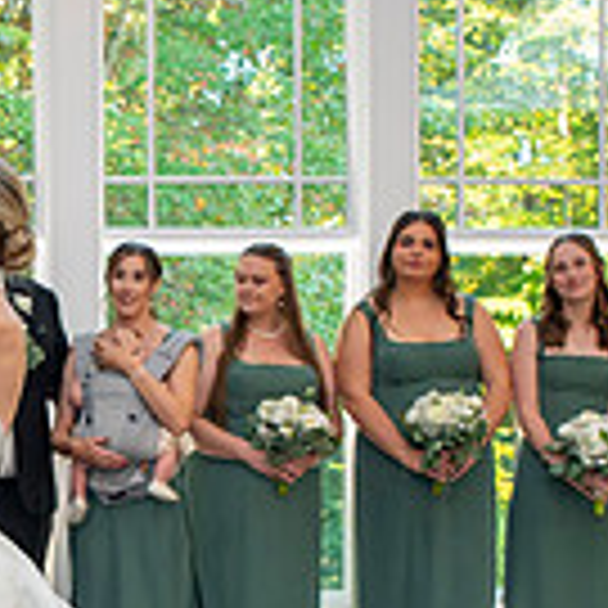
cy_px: 513
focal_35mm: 98
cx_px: -50
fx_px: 1947
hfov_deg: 17.2
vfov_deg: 17.6
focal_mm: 26
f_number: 4.5
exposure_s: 1/60
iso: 800
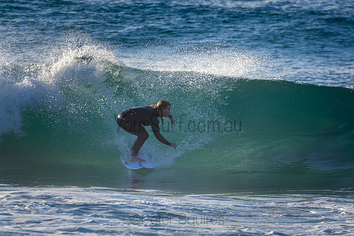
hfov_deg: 2.7
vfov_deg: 1.8
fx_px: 7376
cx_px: 177
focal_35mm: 750
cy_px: 118
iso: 180
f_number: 5.6
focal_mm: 500
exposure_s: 1/640
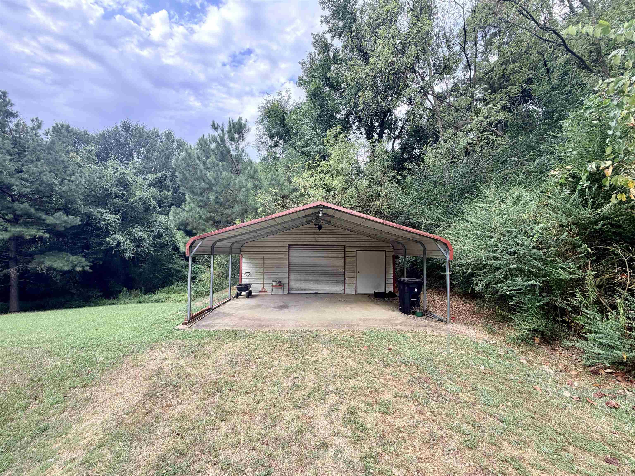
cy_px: 238
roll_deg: +0.0
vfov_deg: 85.7
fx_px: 257
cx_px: 318
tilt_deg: +1.9
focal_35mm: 14
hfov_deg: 102.1
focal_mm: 2.22
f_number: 2.2
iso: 50
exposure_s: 1/225
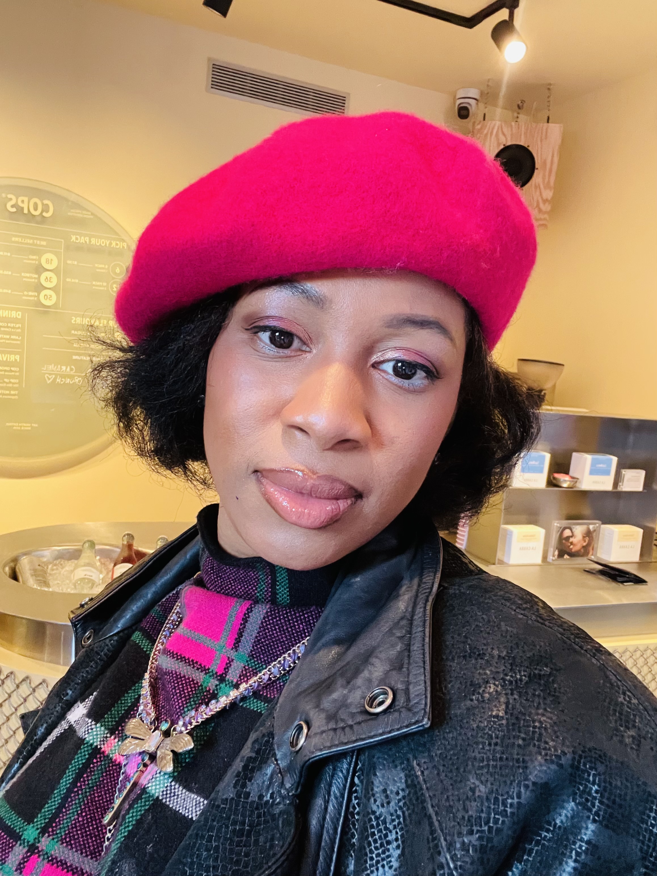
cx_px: 328
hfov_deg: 46.8
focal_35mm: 30
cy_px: 438
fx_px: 759
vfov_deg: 60.0
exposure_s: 1/20
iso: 640
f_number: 2.2
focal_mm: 2.71
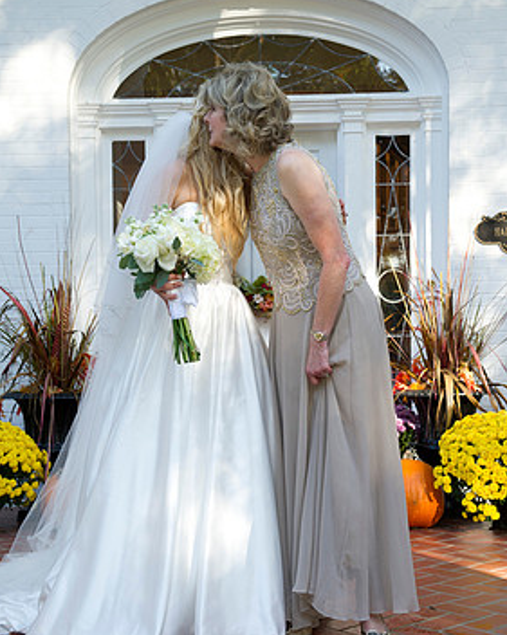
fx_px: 1127
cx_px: 264
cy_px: 350
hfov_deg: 25.4
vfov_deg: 31.5
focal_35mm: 60
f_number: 5.6
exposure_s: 1/160
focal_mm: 50
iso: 500
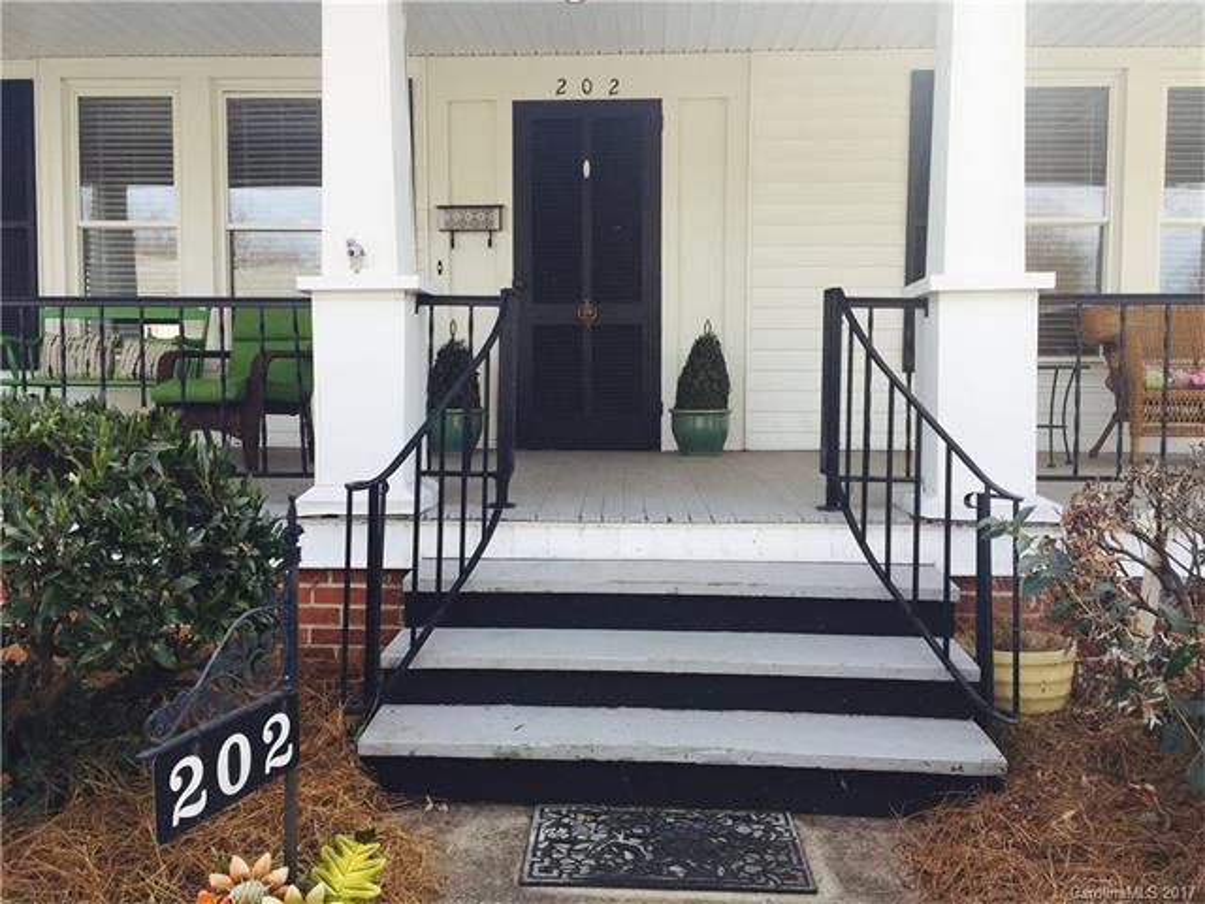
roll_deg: -0.7
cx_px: 602
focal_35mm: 29
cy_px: 452
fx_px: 1010
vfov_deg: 48.2
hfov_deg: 61.7
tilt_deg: -3.3
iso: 32
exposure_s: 1/460
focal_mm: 4.15
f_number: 2.2
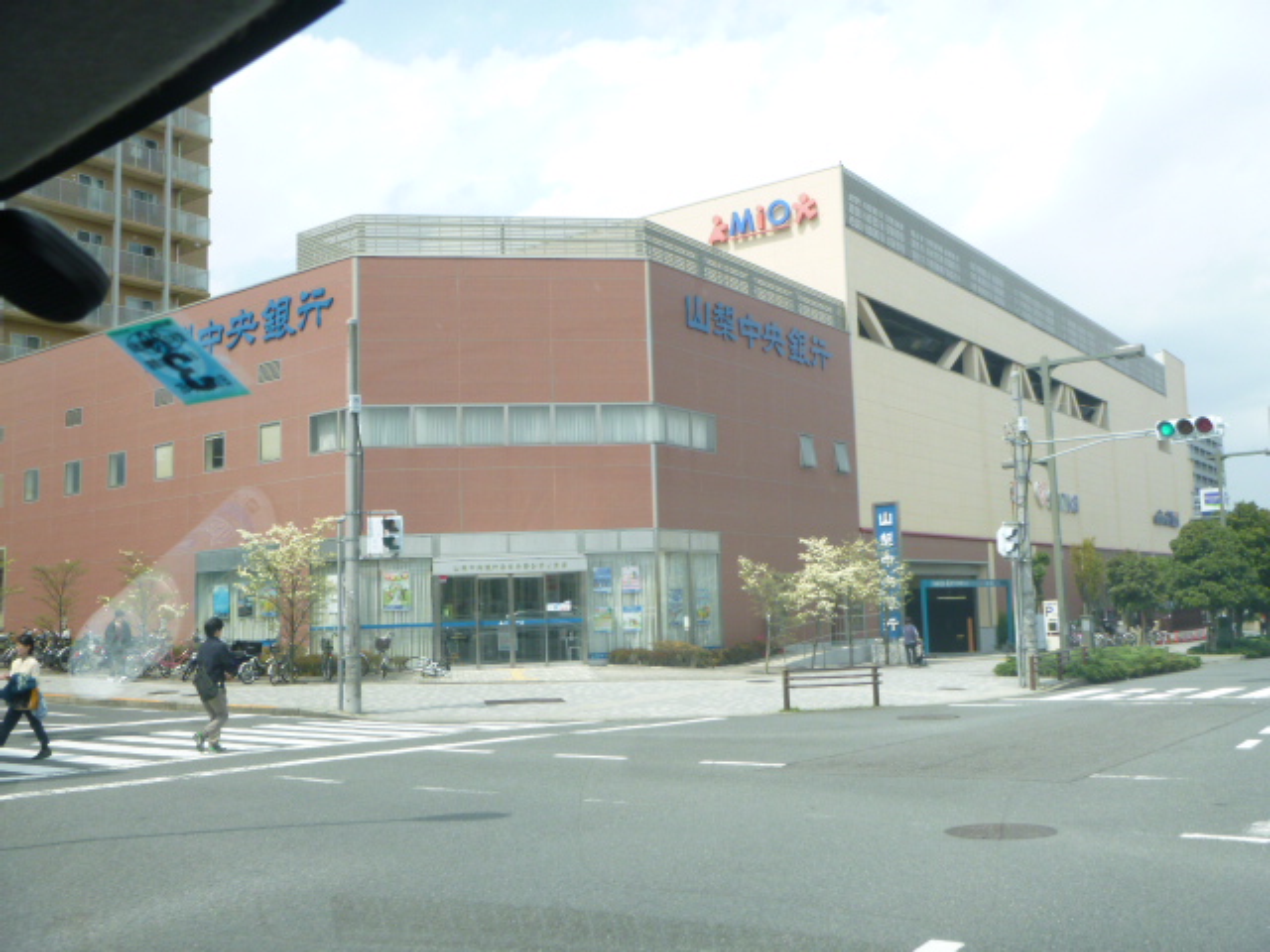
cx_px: 635
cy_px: 476
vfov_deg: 42.9
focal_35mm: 33
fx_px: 1211
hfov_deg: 55.4
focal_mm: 5.9
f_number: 4.3
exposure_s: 1/250
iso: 100
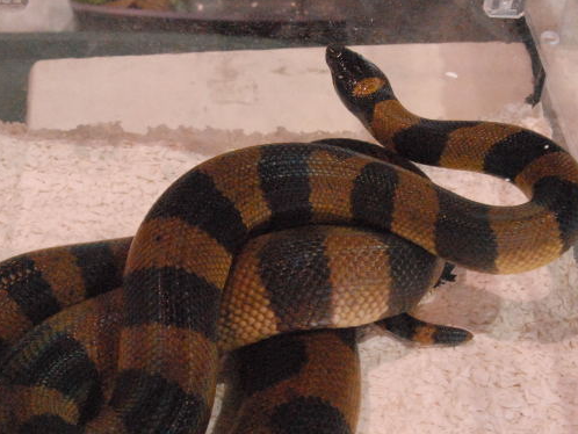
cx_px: 253
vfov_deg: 22.6
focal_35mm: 65
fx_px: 1086
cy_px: 226
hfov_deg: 29.8
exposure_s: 1/200
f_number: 7.1
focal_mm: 28
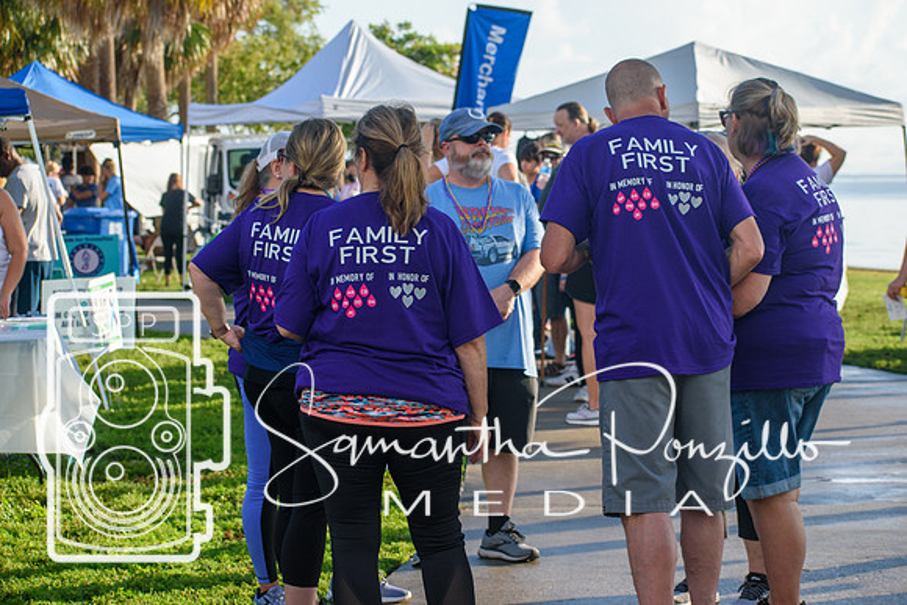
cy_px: 302
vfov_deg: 13.0
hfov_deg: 19.5
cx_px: 454
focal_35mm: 105
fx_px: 2646
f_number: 6.3
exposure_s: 1/640
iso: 200
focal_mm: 70
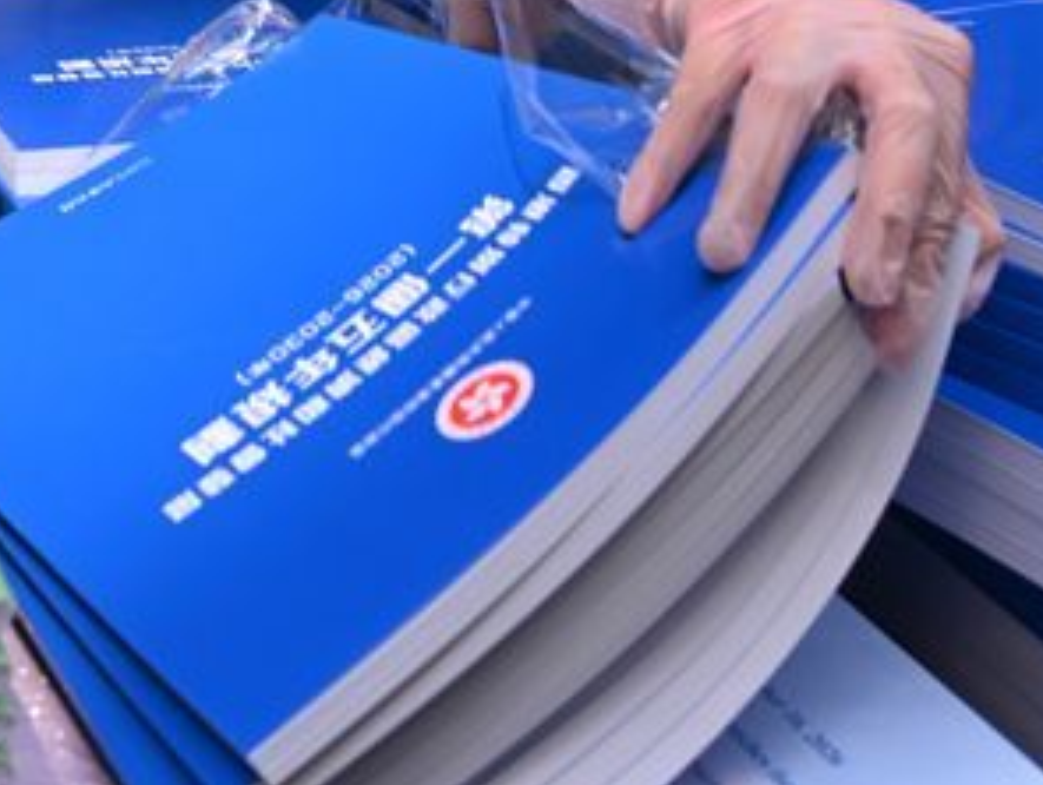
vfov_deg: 16.7
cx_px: 177
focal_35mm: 80
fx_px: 2413
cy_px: -415
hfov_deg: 23.9
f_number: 8
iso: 250
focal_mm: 24
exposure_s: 1/160
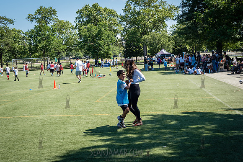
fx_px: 354
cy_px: 85
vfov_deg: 25.8
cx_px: 117
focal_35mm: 52
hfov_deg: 37.9
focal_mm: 34
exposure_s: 1/800
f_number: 4
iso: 200
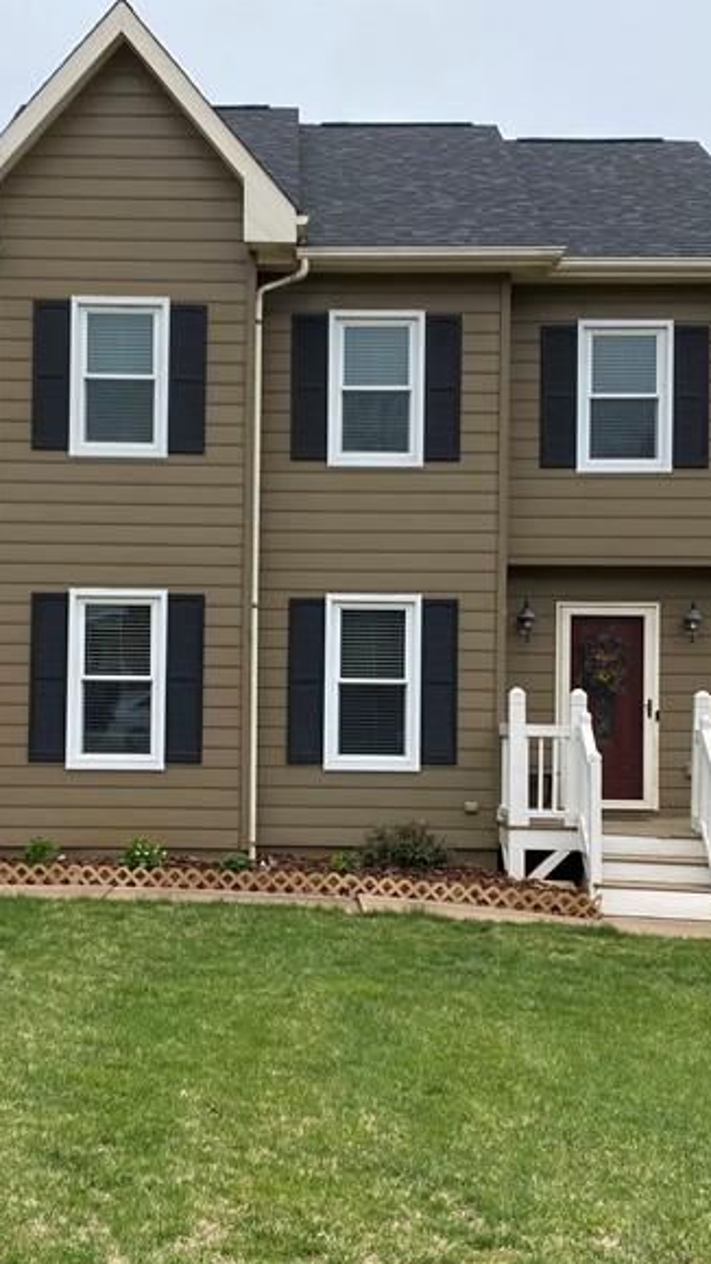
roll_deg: -1.0
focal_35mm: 50
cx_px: 273
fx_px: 1677
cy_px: 695
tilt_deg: +0.8
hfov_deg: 23.9
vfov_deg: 41.3
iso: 32
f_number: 1.8
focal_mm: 4.25
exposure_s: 1/845
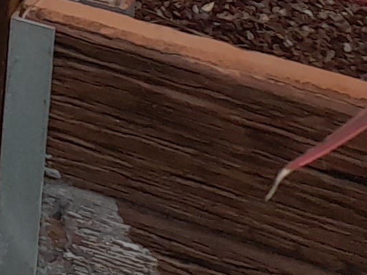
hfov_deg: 8.0
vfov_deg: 7.0
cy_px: -584
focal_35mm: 189
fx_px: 2004
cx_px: -946
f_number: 2
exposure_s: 1/485
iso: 20
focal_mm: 4.6
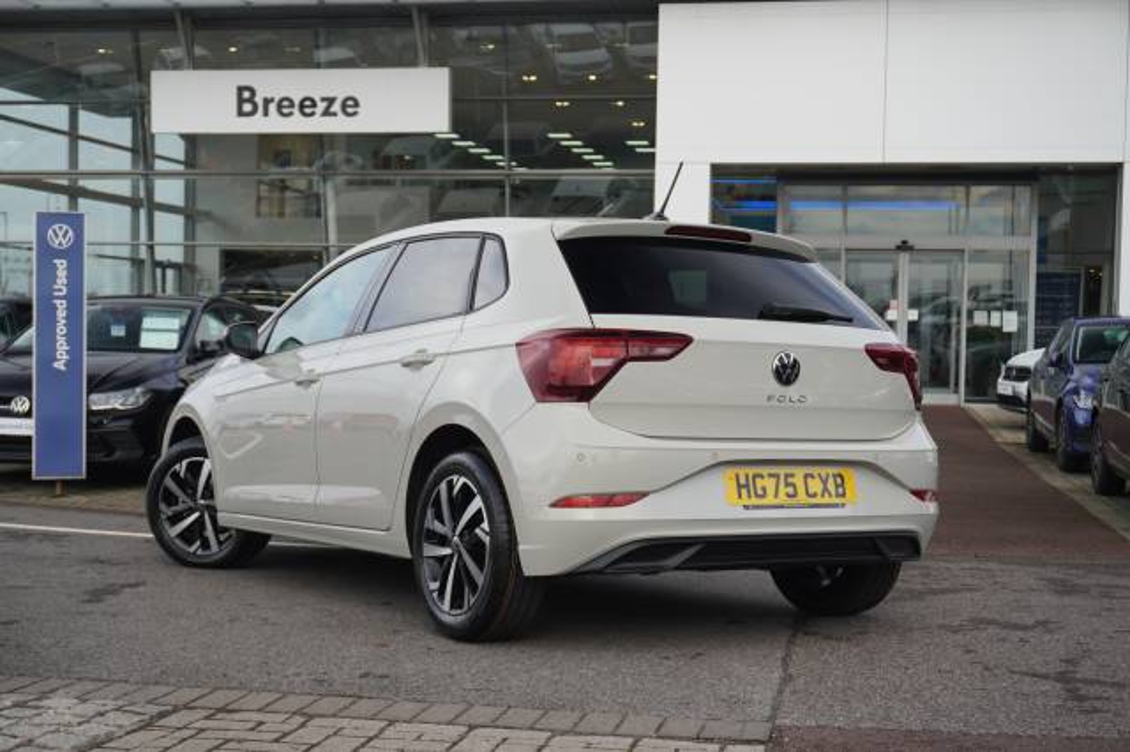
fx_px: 1553
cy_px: 376
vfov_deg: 27.2
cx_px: 565
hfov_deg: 40.0
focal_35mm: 50
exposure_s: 1/160
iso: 200
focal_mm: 33
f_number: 5.6
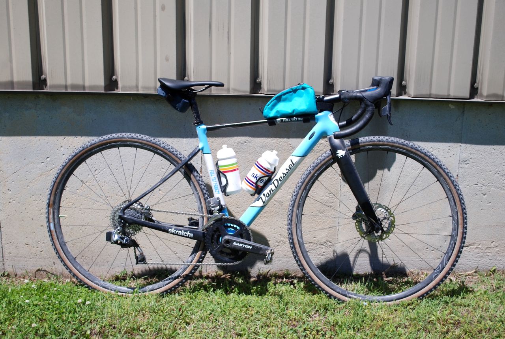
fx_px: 632
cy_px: 170
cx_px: 252
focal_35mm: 45
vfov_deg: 30.0
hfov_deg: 43.5
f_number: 4.8
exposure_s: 1/500
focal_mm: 30
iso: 100
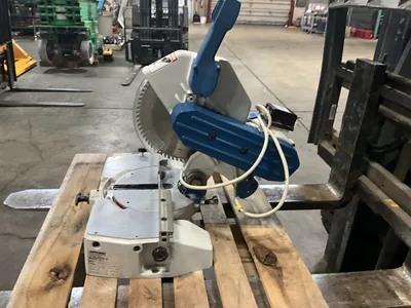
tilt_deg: -25.1
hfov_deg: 61.7
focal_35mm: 29
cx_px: 206
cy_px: 154
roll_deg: -3.8
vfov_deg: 48.2
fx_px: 344
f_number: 1.8
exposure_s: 1/39
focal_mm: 3
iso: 320
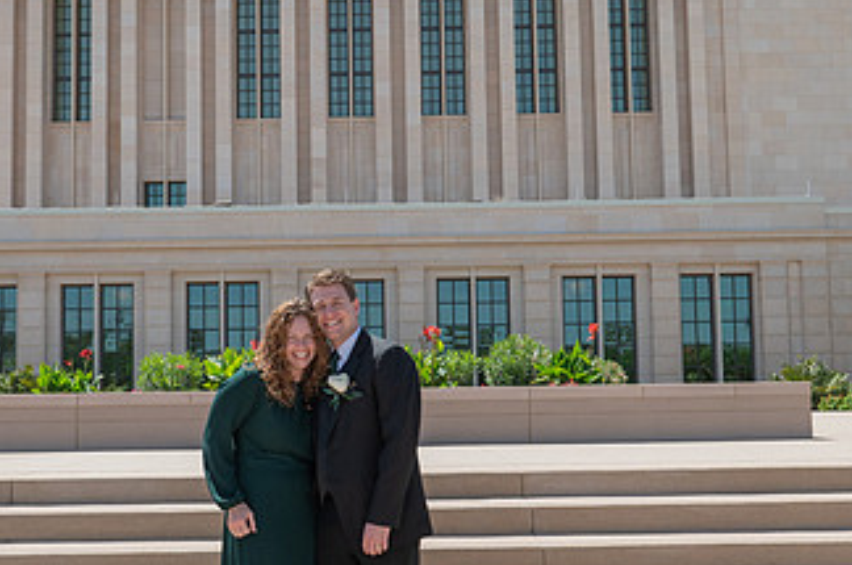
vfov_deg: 31.0
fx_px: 1016
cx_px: 360
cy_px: 326
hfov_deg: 45.3
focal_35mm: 43
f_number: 7.1
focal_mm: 24
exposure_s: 1/800
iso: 320
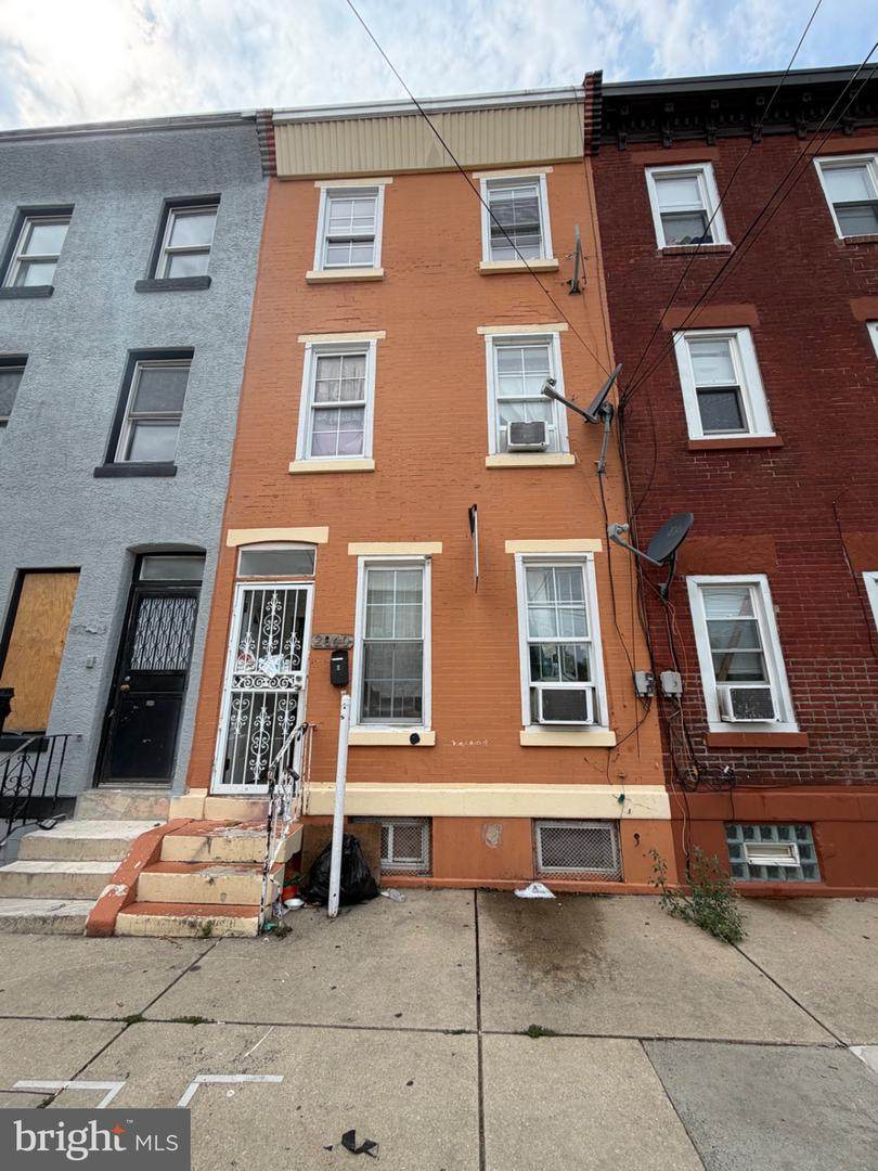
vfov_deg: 102.1
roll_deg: +0.3
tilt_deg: +16.9
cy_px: 586
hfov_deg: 85.7
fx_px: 473
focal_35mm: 14
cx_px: 439
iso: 32
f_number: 2.2
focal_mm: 2.22
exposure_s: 1/770
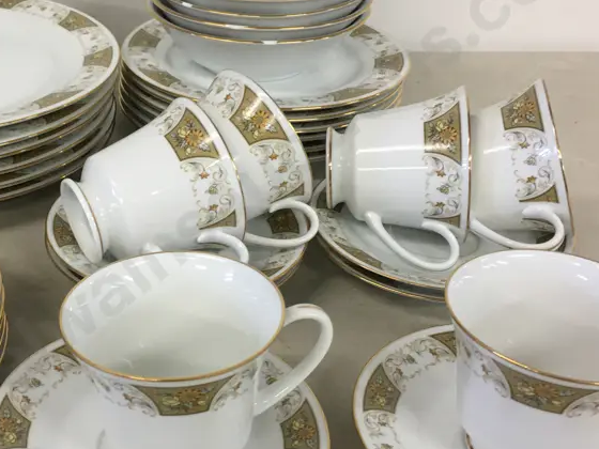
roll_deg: -0.4
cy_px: 238
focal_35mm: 53
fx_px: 917
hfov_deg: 35.7
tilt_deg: -30.3
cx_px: 184
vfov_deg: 27.5
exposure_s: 1/17
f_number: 2.2
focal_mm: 4.15
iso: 32
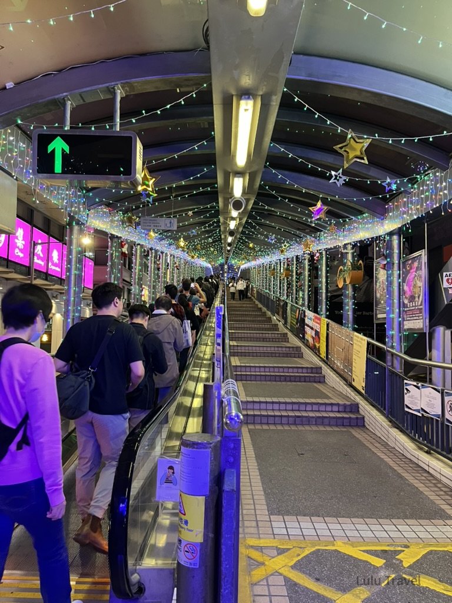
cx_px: 226
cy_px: 302
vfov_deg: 67.3
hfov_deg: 53.1
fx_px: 453
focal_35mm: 26
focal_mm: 5.1
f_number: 1.6
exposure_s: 1/50
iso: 400
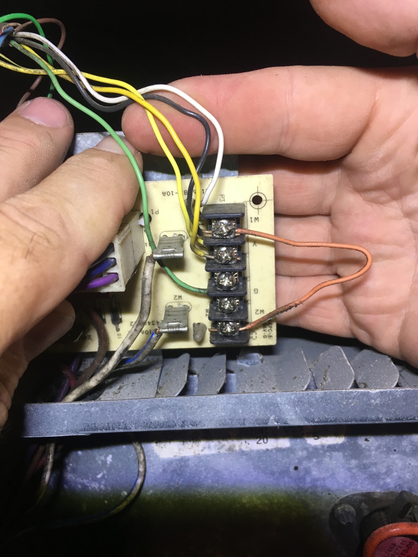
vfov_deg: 61.7
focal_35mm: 29
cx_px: 209
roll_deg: +3.8
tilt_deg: -15.3
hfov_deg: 48.2
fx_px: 467
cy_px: 278
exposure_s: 1/30
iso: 40
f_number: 2.2
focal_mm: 4.15
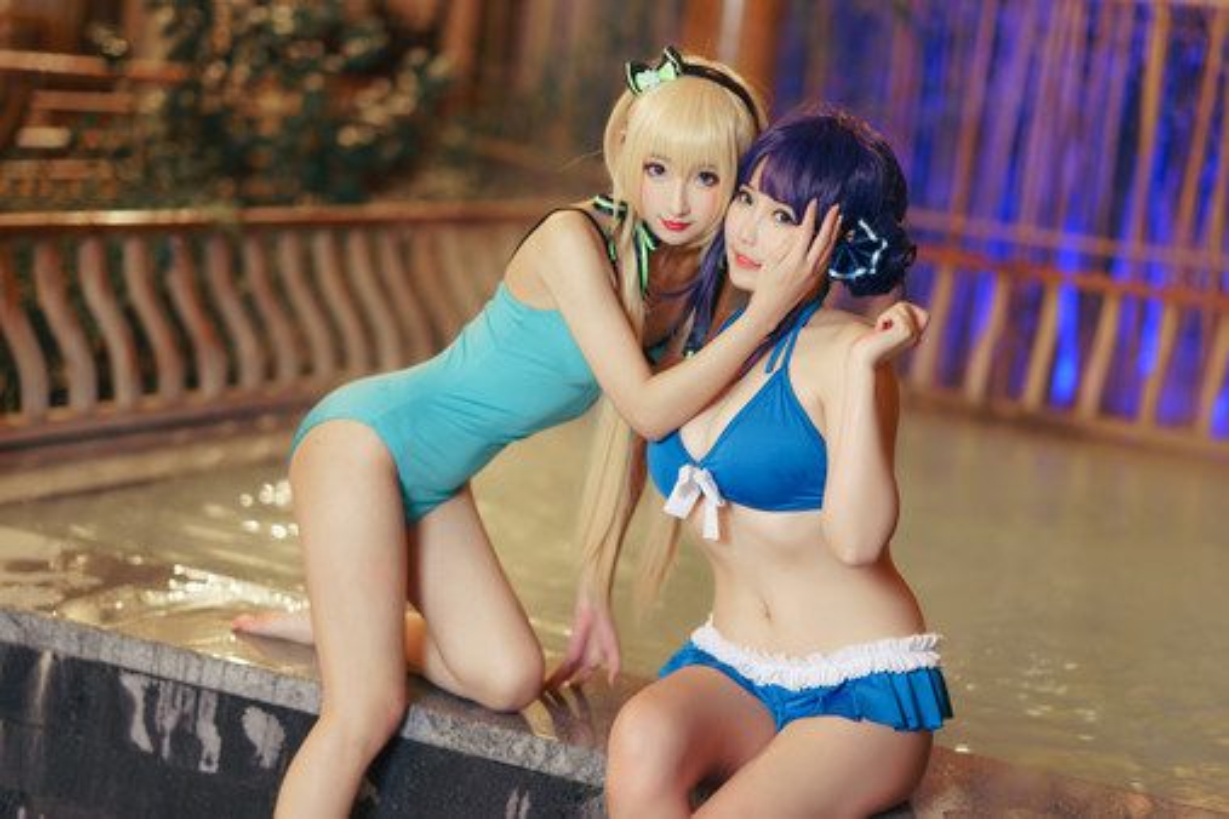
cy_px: 410
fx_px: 2902
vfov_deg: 16.1
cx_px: 614
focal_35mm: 85
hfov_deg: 23.9
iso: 250
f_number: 1.4
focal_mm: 85
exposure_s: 1/50
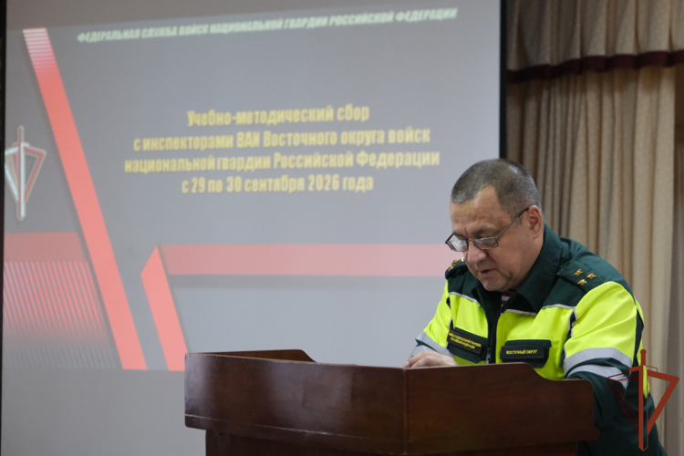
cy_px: 228
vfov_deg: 14.0
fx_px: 1862
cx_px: 342
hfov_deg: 20.8
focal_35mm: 98
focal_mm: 65.2
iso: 5000
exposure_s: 1/500
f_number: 4
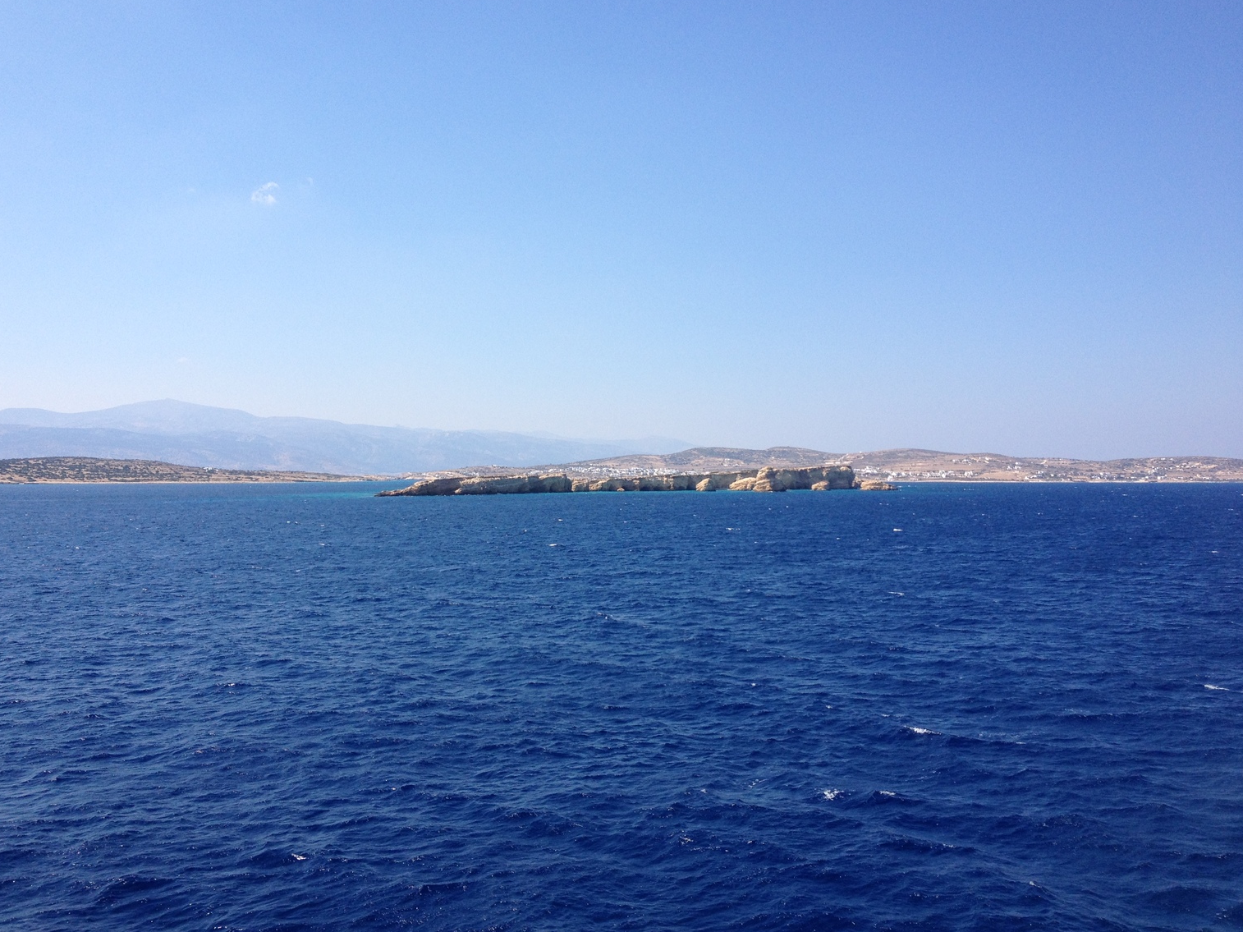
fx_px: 1328
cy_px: 444
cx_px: 594
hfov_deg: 50.1
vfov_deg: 38.6
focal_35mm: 37
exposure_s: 1/1727
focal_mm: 4.28
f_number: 2.4
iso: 50
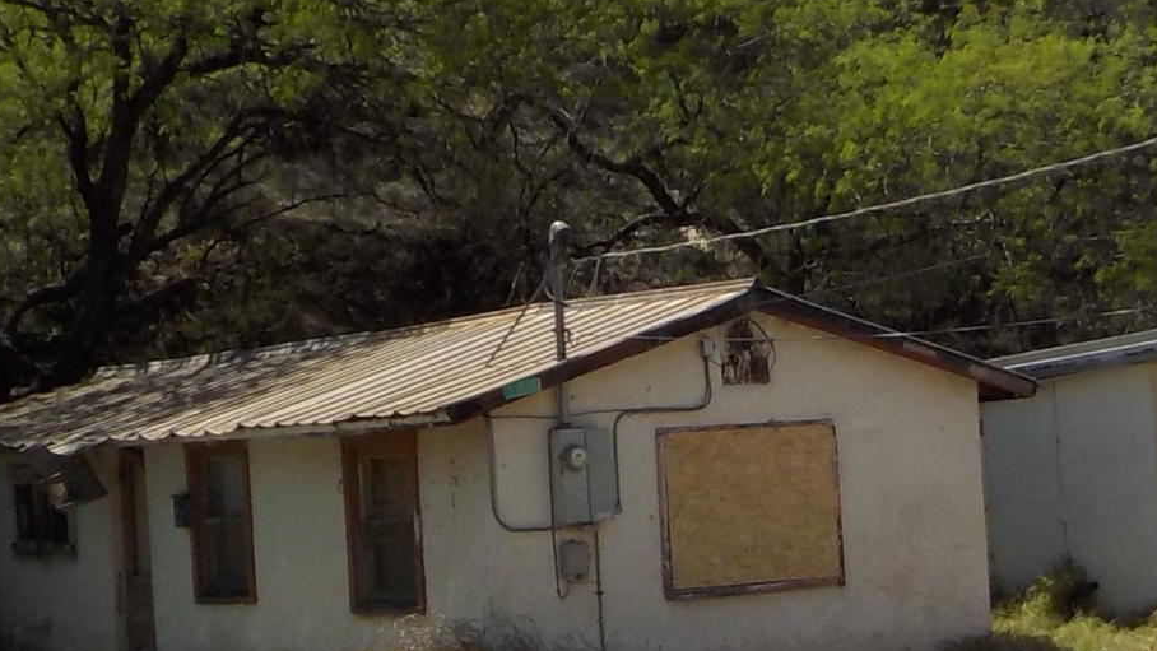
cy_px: 572
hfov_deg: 19.8
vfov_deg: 11.2
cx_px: 715
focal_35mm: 108
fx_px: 3314
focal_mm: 4.1
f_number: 3.3
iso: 125
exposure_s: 1/1250
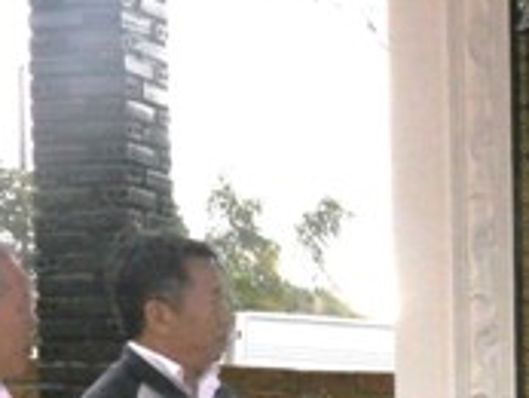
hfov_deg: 17.0
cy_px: 468
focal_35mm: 111
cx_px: 621
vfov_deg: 13.0
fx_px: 1697
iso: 1600
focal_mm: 15
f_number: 9
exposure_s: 1/640
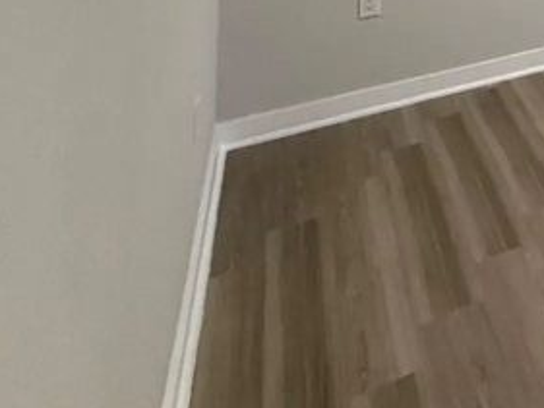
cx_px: 925
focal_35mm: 51
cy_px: -288
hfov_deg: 23.7
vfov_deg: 21.2
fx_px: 802
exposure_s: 1/60
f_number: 2.2
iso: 320
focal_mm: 2.22
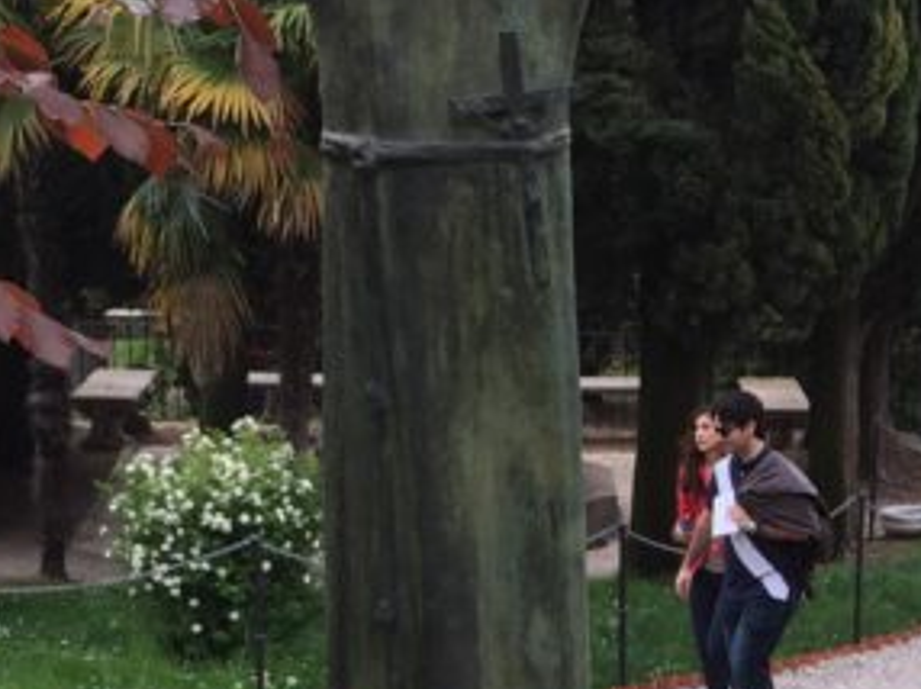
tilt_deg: -16.2
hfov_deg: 18.5
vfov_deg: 14.0
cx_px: 886
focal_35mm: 104
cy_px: 686
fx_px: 2765
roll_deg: -1.7
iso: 32
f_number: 2.2
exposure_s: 1/628
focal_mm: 4.15
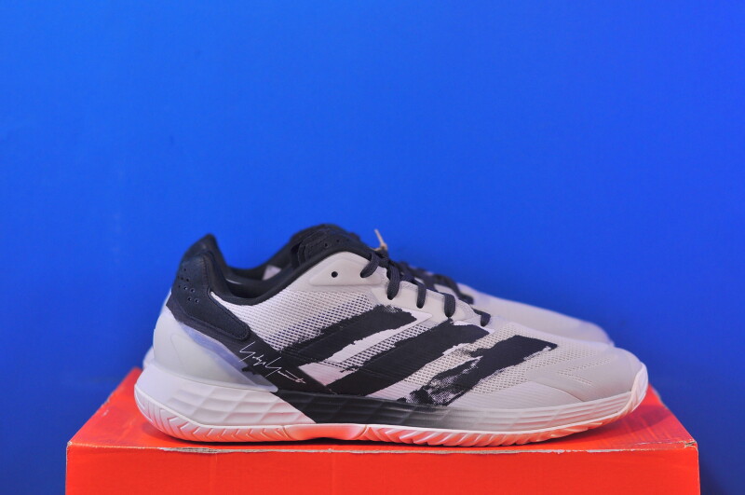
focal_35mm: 75
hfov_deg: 27.0
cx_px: 372
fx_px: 1550
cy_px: 248
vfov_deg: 18.1
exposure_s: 1/320
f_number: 2.8
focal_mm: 50
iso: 250
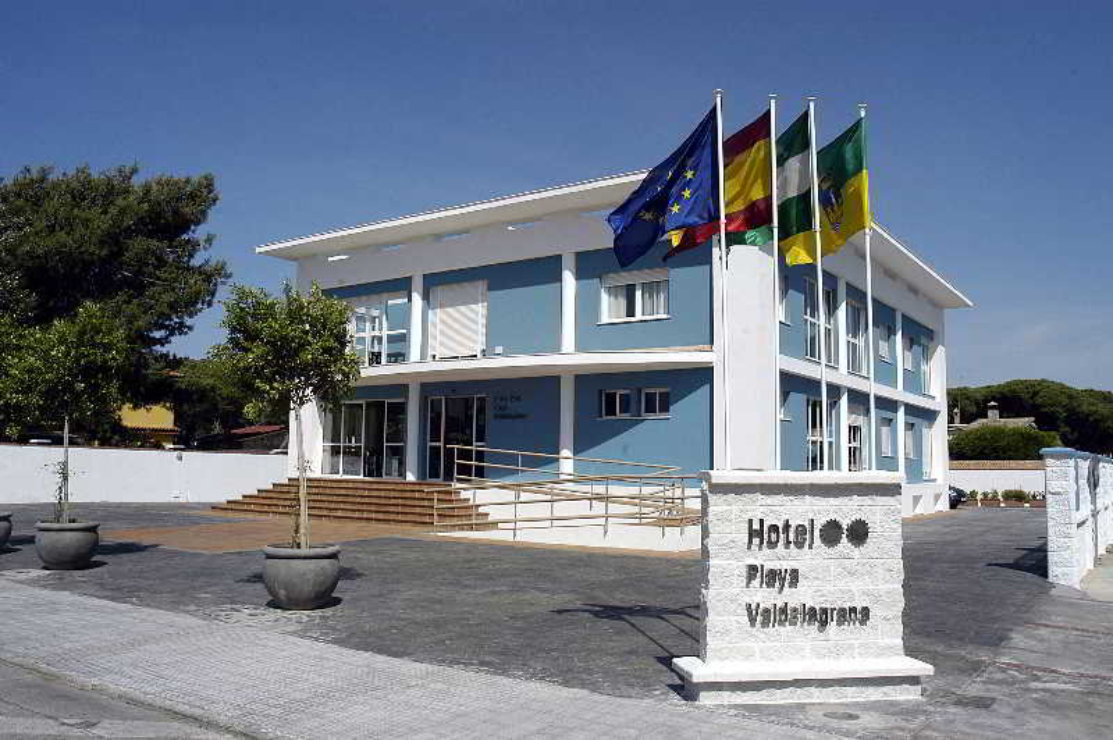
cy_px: 370
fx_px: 1390
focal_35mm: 45
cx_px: 556
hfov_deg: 43.6
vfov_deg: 29.8
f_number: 11
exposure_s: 1/500
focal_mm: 30
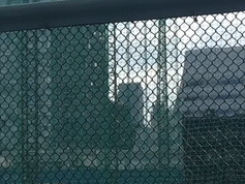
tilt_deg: +7.0
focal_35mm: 147
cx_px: -111
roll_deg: -1.4
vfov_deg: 10.1
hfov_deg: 12.8
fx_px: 1041
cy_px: 57
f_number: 2.2
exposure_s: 1/581
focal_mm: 4.15
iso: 32
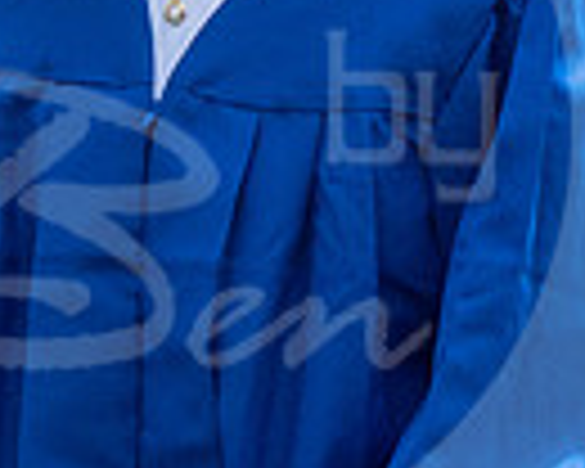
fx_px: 14717
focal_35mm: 850
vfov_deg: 1.8
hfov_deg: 2.3
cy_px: 121
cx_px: -903
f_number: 13
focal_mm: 70
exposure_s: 1/250
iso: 200
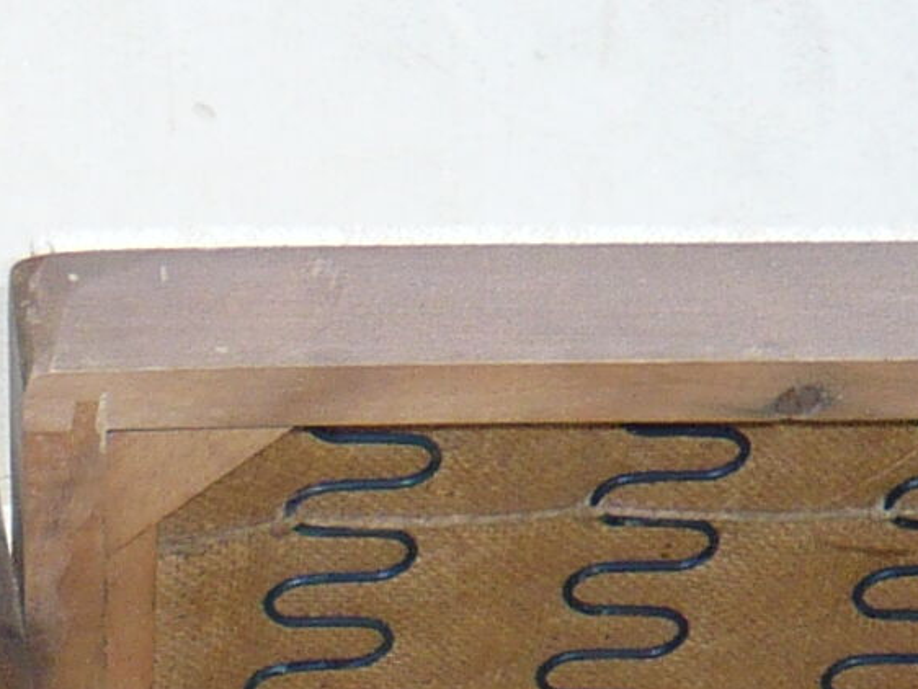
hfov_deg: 12.2
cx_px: -501
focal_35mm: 153
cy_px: 1541
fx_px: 4059
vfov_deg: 8.9
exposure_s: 1/200
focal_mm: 4.6
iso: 100
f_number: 2.8
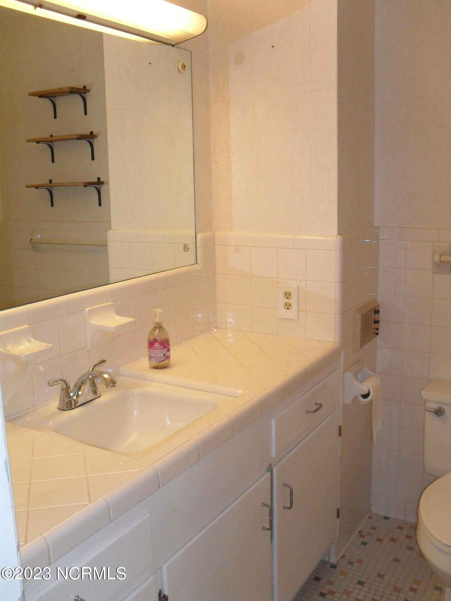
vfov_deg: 52.6
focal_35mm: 35
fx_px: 608
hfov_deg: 40.7
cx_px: 226
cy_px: 300
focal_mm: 6.3
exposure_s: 1/45
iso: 200
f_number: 3.2
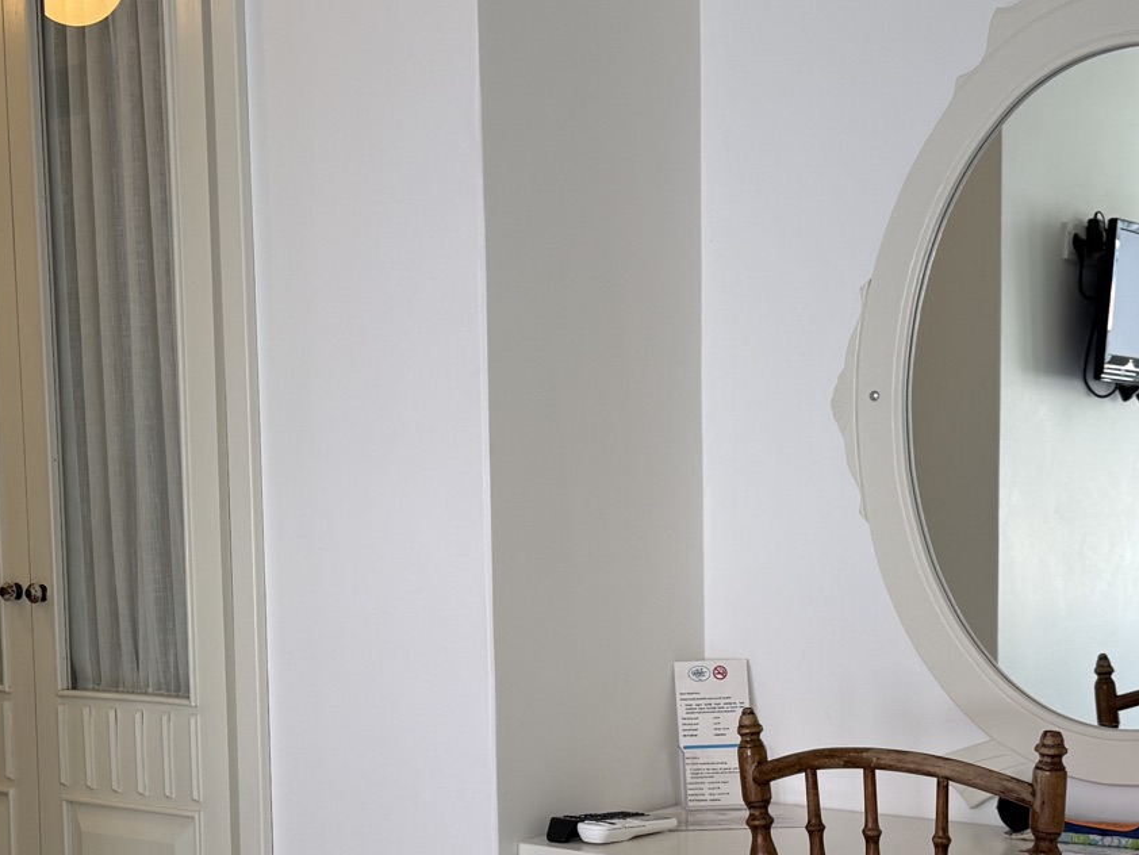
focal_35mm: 57
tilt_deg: -3.6
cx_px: 437
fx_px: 1876
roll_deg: +1.4
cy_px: 668
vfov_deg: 25.3
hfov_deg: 33.6
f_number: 1.78
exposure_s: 1/100
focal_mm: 6.76
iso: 100
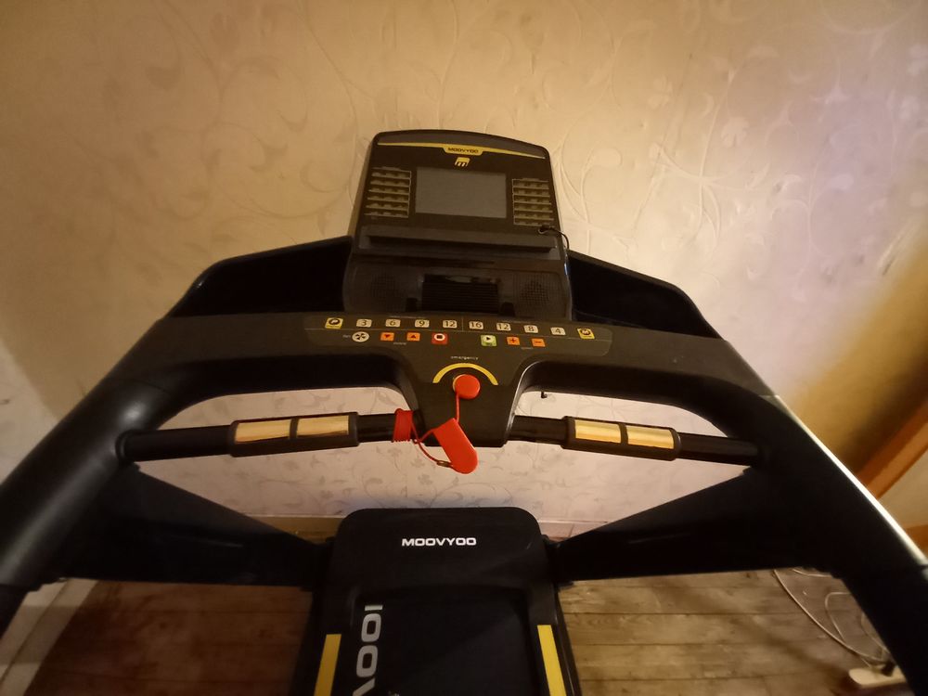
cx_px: 464
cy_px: 348
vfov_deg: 89.9
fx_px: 349
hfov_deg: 106.2
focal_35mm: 13
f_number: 2.2
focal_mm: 1.42
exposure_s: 1/16.7
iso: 1600
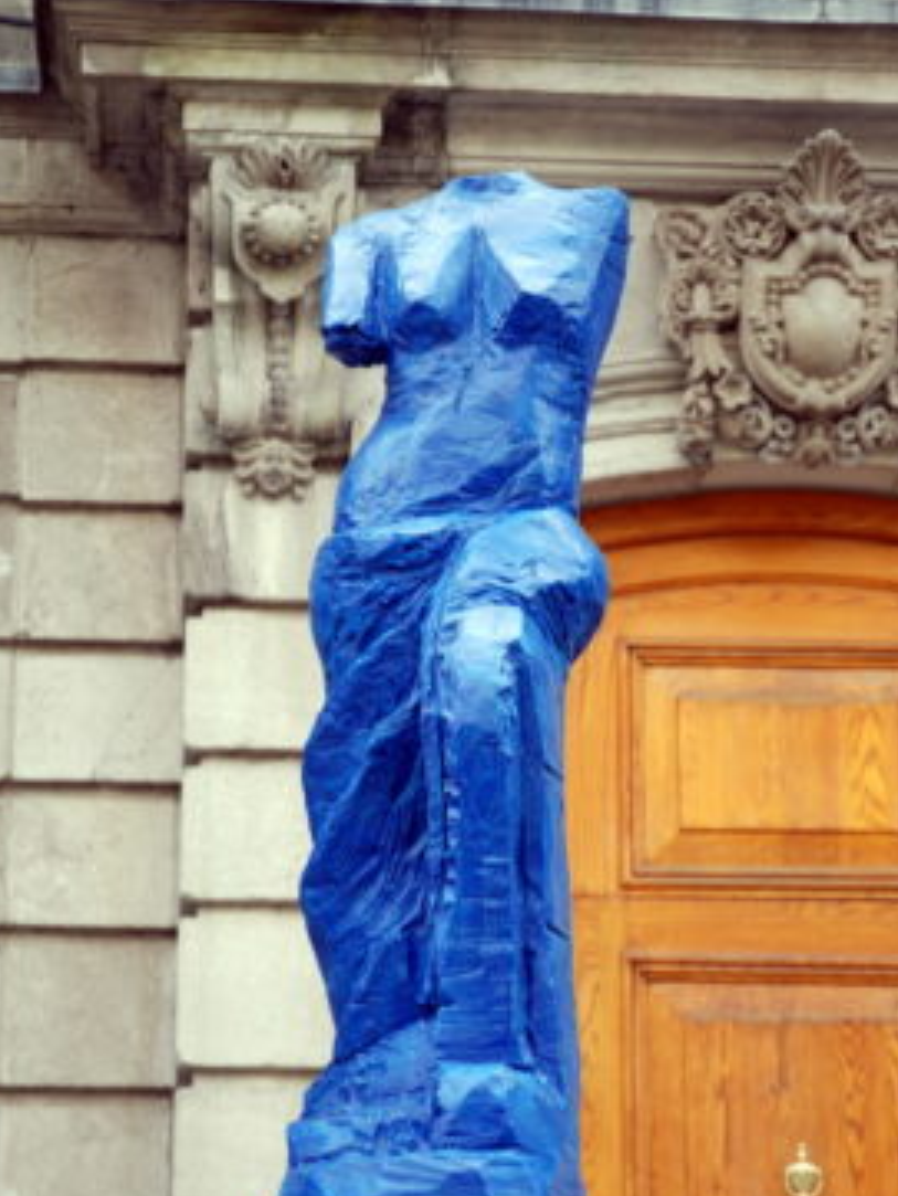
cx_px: 466
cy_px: 692
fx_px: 3457
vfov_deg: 19.6
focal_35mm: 100
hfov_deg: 14.8
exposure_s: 1/50
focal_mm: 50
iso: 100
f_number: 4.5
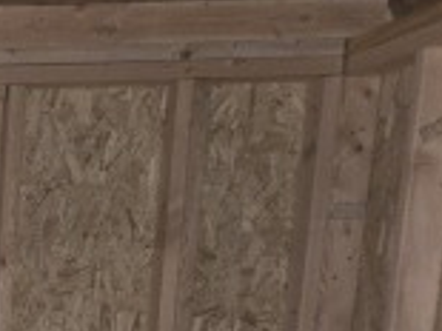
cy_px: 519
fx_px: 1212
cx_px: -317
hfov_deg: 17.4
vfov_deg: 14.4
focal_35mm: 95
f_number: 1.8
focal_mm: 5.4
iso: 160
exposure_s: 1/12
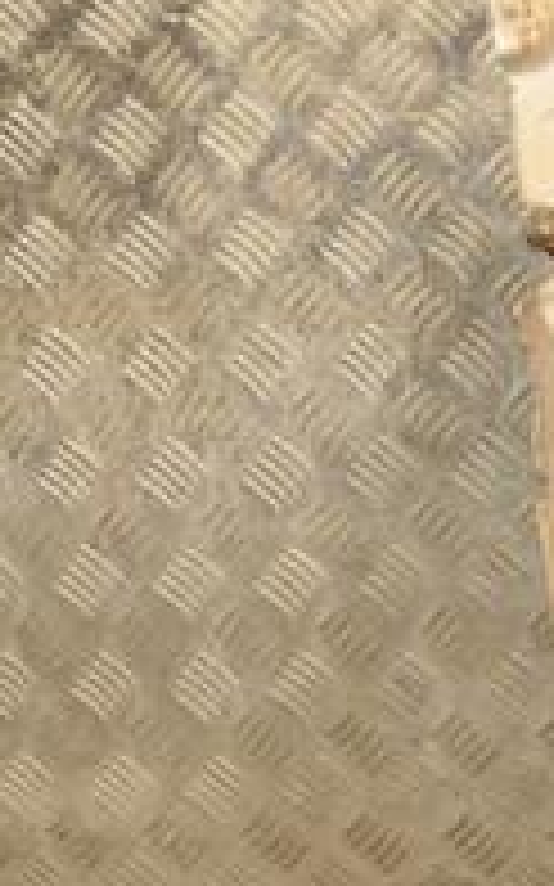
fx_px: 2358
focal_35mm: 98
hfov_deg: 12.1
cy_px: 360
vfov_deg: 21.3
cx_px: 1049
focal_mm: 21
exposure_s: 1/200
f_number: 5.6
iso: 800
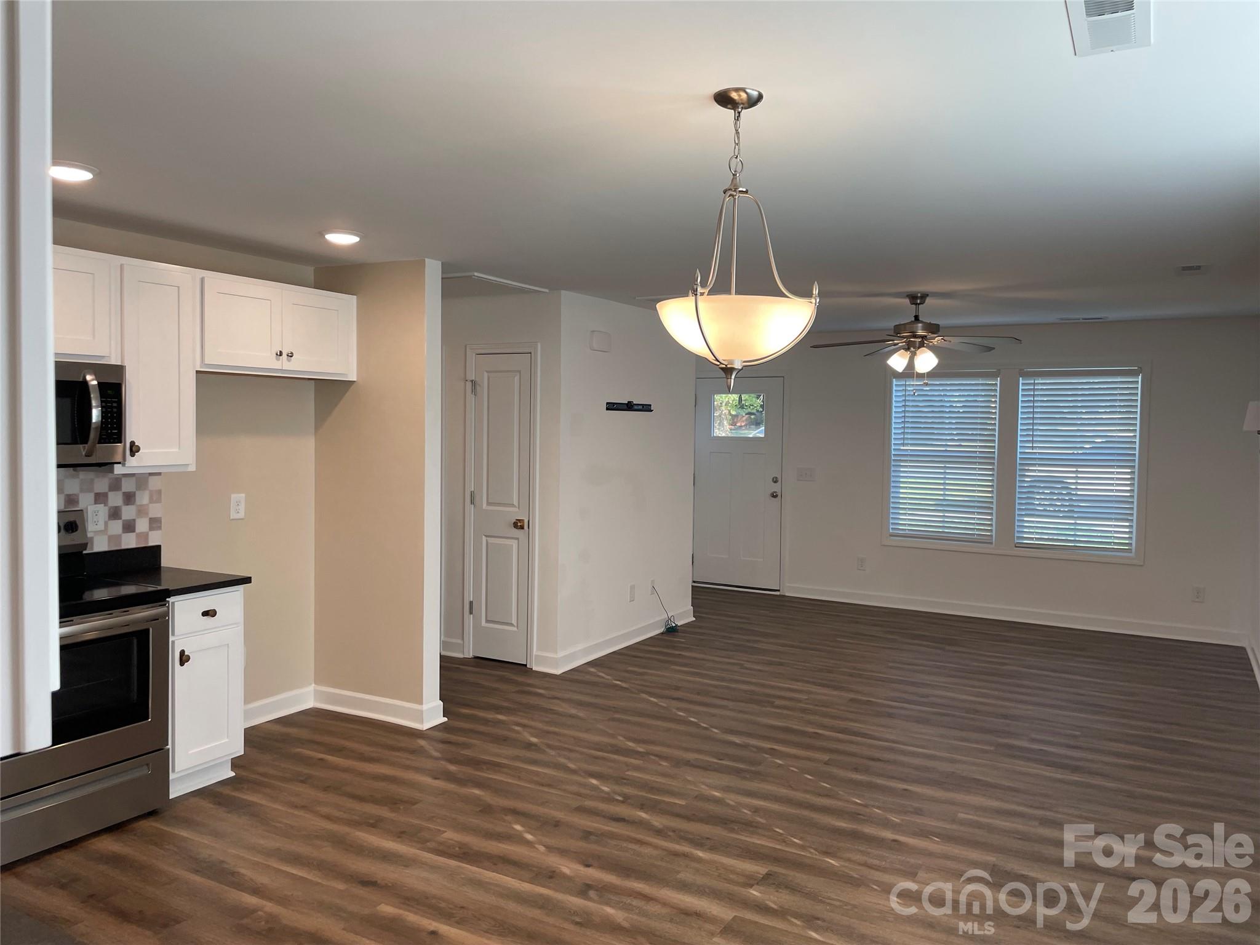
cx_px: 630
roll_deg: -0.1
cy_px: 472
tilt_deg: -1.0
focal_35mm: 26
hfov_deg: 67.3
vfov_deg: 53.1
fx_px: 946
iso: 50
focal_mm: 4.2
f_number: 1.6
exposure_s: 1/120
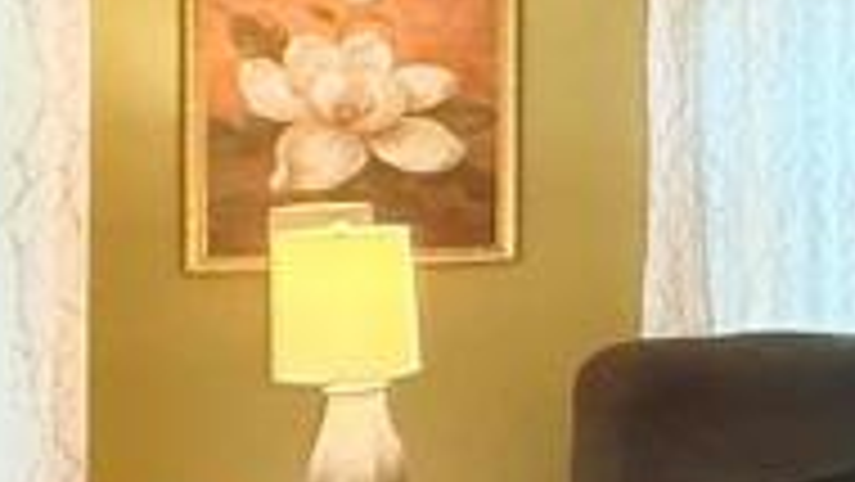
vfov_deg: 15.6
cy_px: 135
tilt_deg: +1.1
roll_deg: +0.0
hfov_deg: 18.8
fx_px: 1746
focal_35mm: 77
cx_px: 1660
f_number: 2.2
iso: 640
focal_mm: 2.22
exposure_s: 1/60
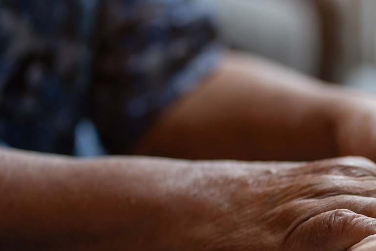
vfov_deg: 7.1
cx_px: 393
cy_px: 176
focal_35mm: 194
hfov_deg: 10.5
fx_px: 2026
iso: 320
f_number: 2.2
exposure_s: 1/125
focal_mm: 85
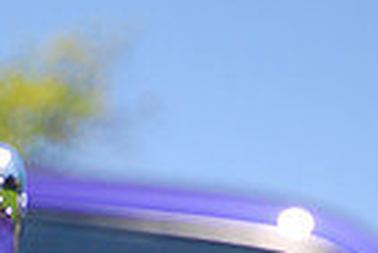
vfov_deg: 11.0
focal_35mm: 125
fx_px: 1314
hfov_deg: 15.9
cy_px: 209
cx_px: -41
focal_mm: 20
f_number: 6.7
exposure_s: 1/180
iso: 100
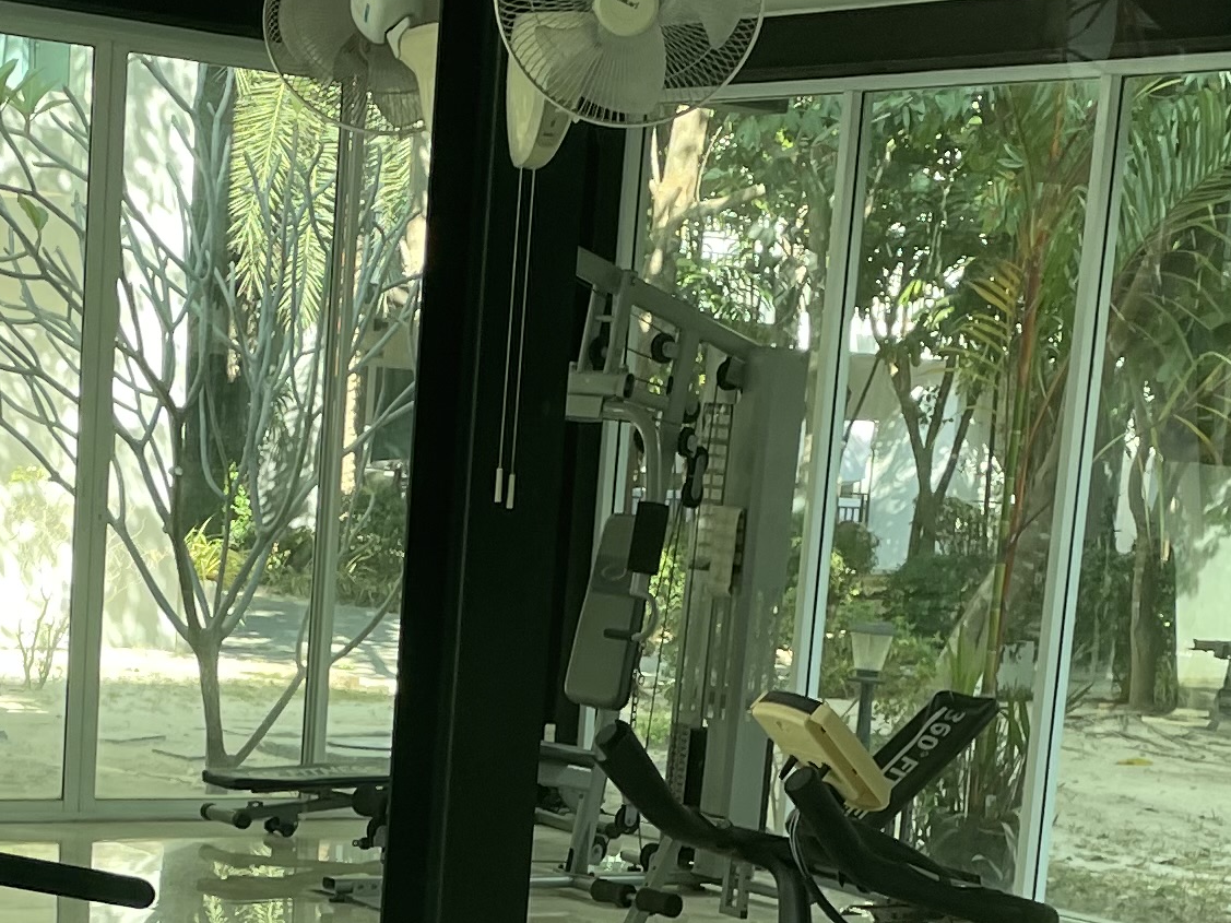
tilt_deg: -11.9
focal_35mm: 93
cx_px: 437
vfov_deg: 15.3
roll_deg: -4.2
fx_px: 3307
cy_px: 1135
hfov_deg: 21.0
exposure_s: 1/121
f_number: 1.6
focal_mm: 4.2
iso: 40
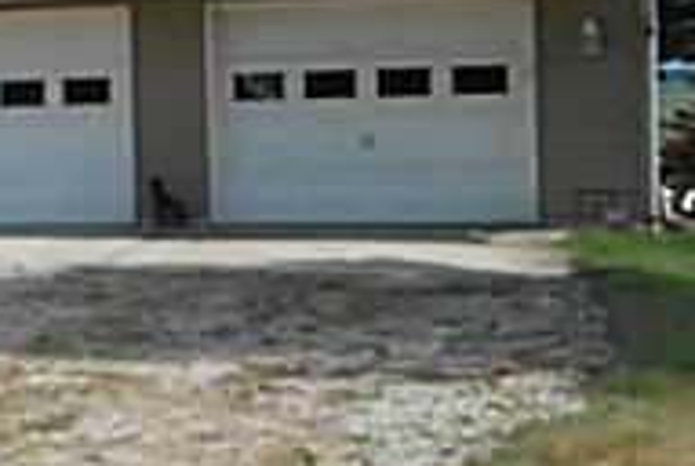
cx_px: -673
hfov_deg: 14.9
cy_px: 142
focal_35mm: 113
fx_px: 2185
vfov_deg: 12.1
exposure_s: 1/800
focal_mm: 4.6
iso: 80
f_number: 3.5
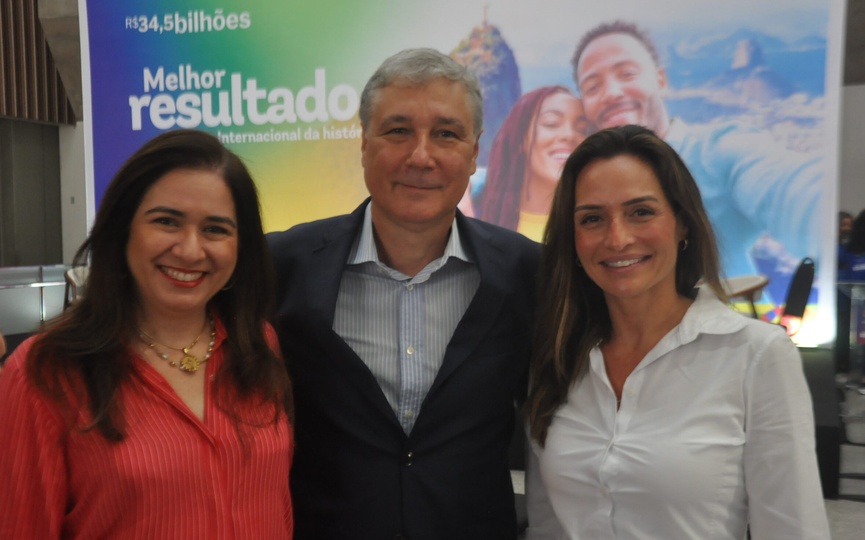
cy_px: 299
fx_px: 1014
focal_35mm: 43
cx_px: 408
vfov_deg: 29.8
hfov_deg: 46.2
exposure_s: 1/100
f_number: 4
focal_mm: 26
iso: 1250
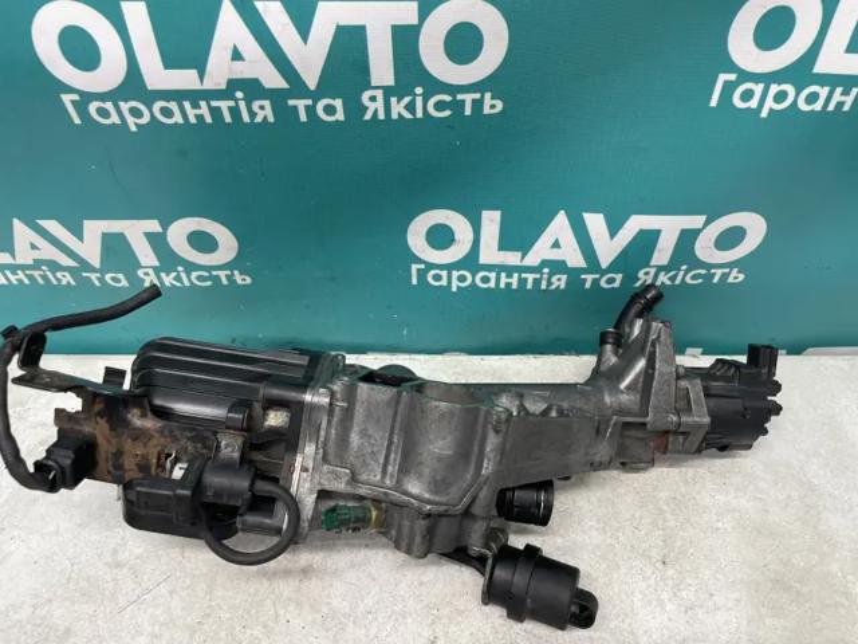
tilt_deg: -48.6
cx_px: 429
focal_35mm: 26
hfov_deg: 67.3
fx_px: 644
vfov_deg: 53.1
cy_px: 322
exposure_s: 1/50
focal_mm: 4.2
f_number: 1.6
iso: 80
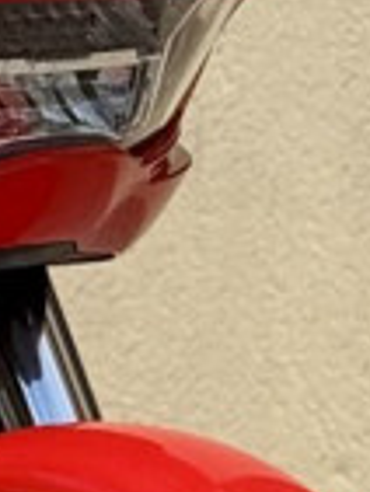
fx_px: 5166
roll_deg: +0.6
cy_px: 480
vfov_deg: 5.4
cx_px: -586
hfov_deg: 4.0
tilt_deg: -8.4
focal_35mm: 363
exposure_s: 1/4098
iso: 80
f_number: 1.78
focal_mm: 6.76
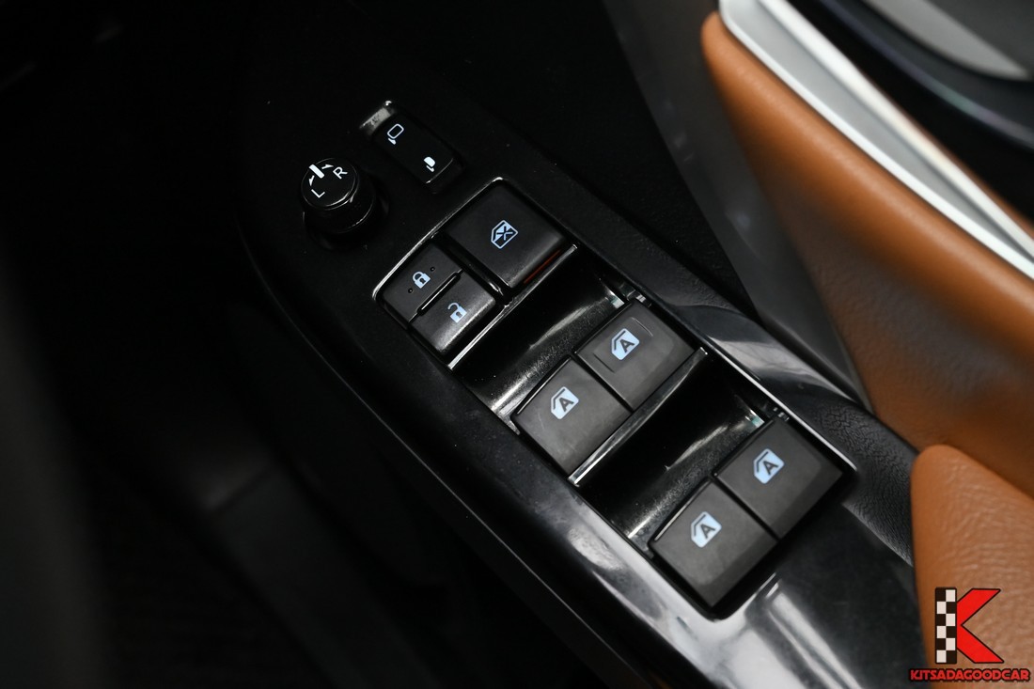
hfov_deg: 39.6
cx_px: 517
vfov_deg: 27.0
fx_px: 1436
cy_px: 344
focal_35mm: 50
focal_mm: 33.5
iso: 1600
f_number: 5.6
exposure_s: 1/45
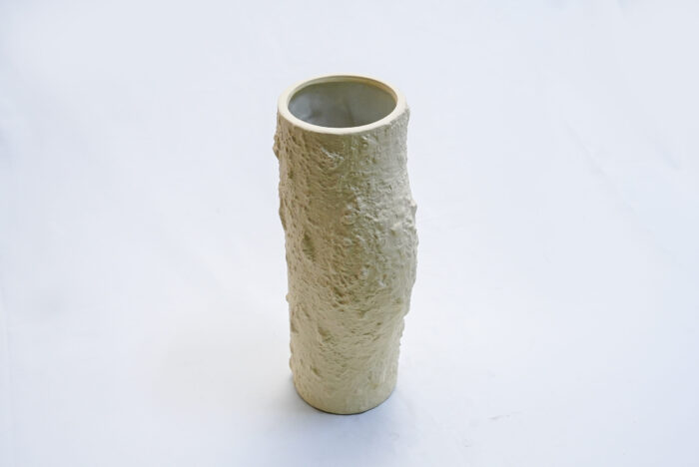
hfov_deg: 44.5
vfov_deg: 30.6
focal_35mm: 44
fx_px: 855
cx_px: 350
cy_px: 234
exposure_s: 1/125
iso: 3200
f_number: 13
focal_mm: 44
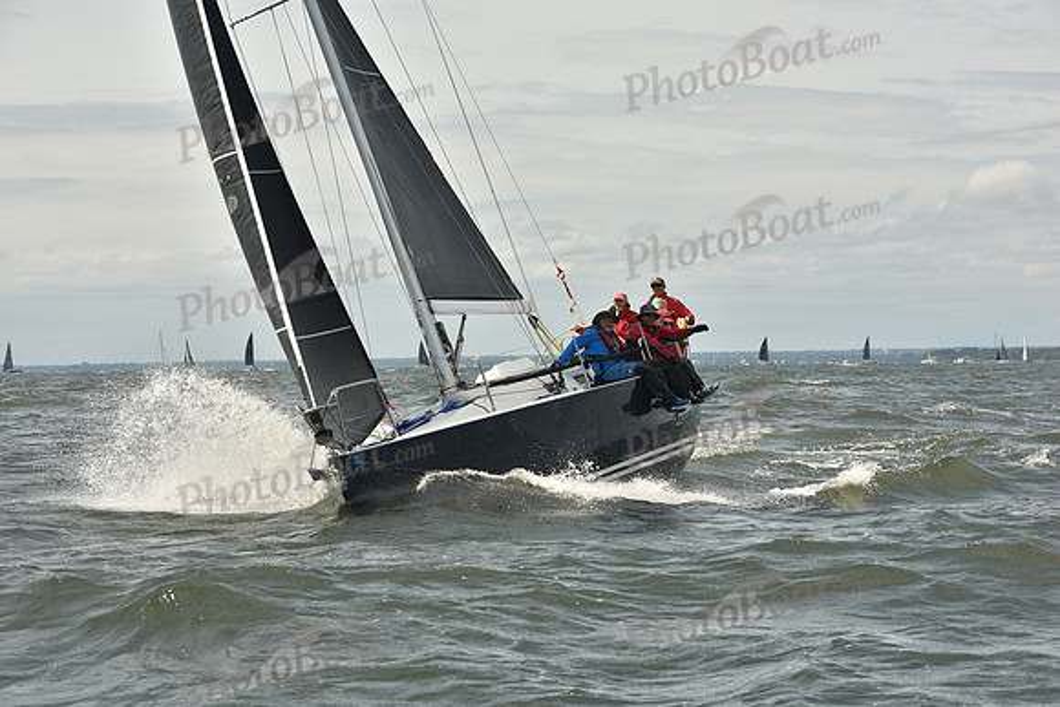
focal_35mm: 105
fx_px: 3092
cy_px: 354
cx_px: 530
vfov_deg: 13.0
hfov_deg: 19.5
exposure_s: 1/800
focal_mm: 105
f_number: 9
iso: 250
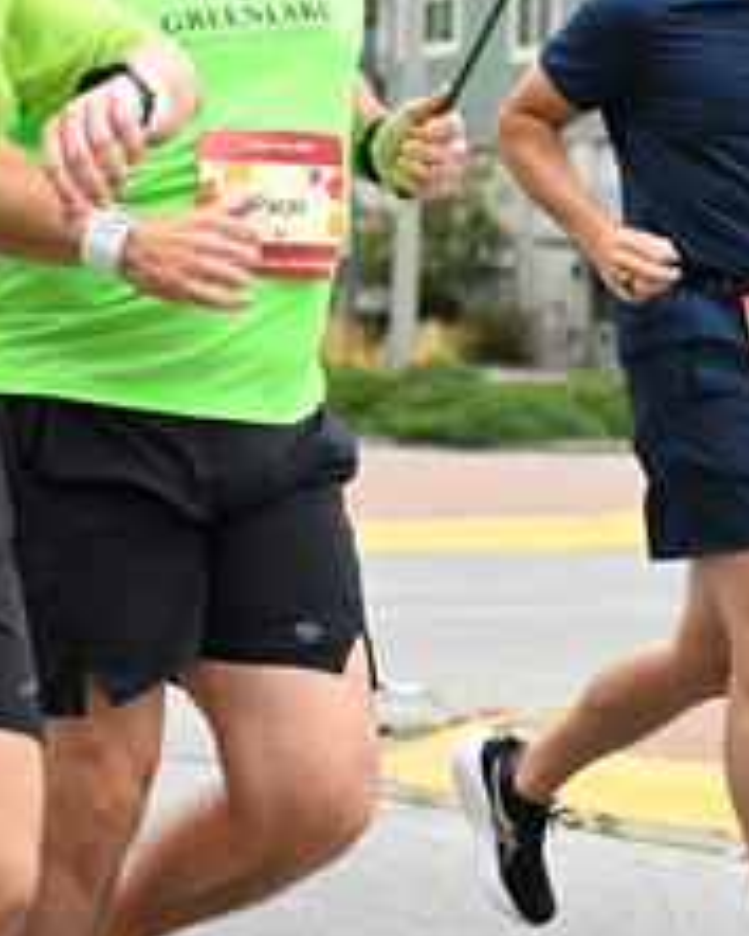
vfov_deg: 14.5
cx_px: 328
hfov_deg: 11.8
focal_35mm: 131
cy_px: 42
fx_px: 3627
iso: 1600
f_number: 4
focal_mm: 56
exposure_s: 1/800
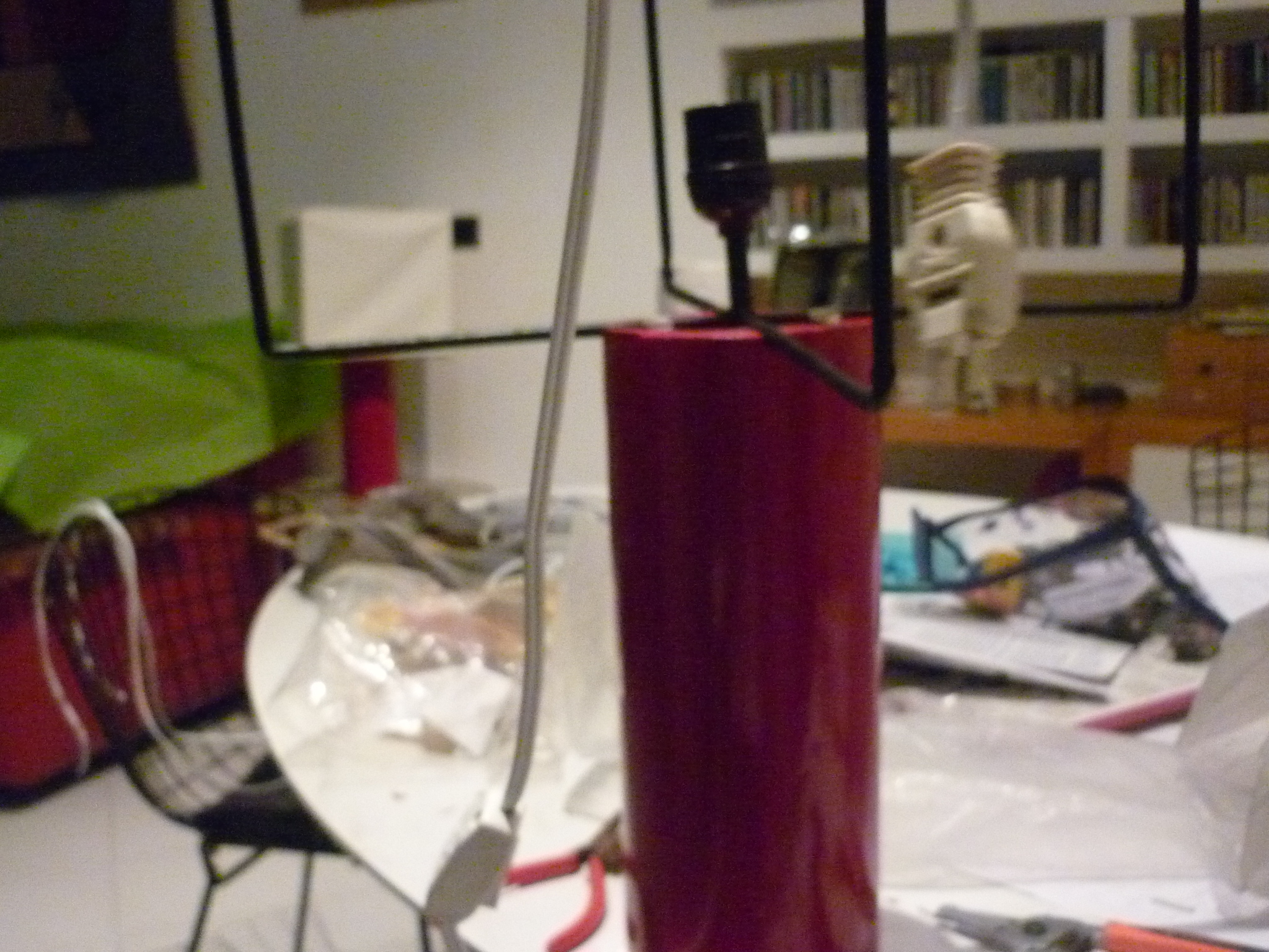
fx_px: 1430
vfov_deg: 36.8
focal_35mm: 39
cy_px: 476
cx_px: 634
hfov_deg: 47.9
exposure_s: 1/30
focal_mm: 5.5
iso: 800
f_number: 2.8
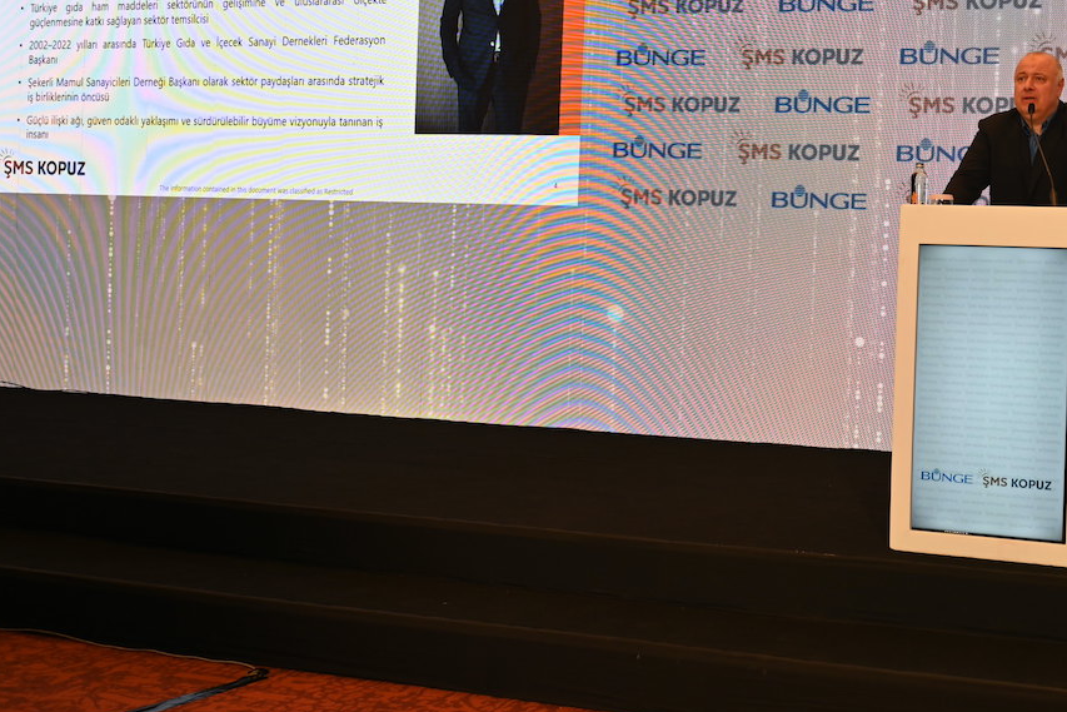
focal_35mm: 45
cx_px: 987
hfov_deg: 39.9
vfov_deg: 29.8
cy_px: 273
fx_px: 1334
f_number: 4.5
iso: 200
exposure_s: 1/80
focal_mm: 24
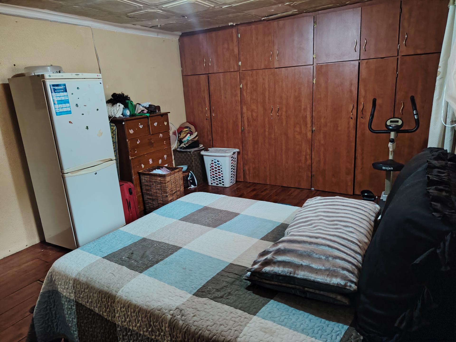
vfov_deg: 56.8
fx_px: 316
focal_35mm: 24
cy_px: 171
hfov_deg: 71.6
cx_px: 228
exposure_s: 1/20
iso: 3297
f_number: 1.75
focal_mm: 5.25
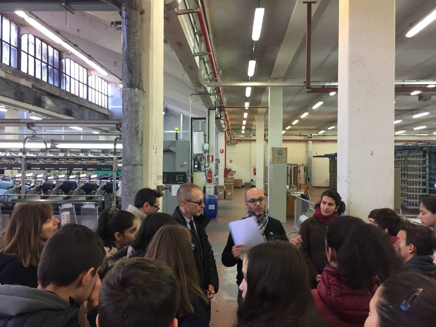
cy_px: 164
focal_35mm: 29
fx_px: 365
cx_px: 218
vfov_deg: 48.2
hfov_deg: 61.7
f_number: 2.2
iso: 80
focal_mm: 4.15
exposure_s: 1/33
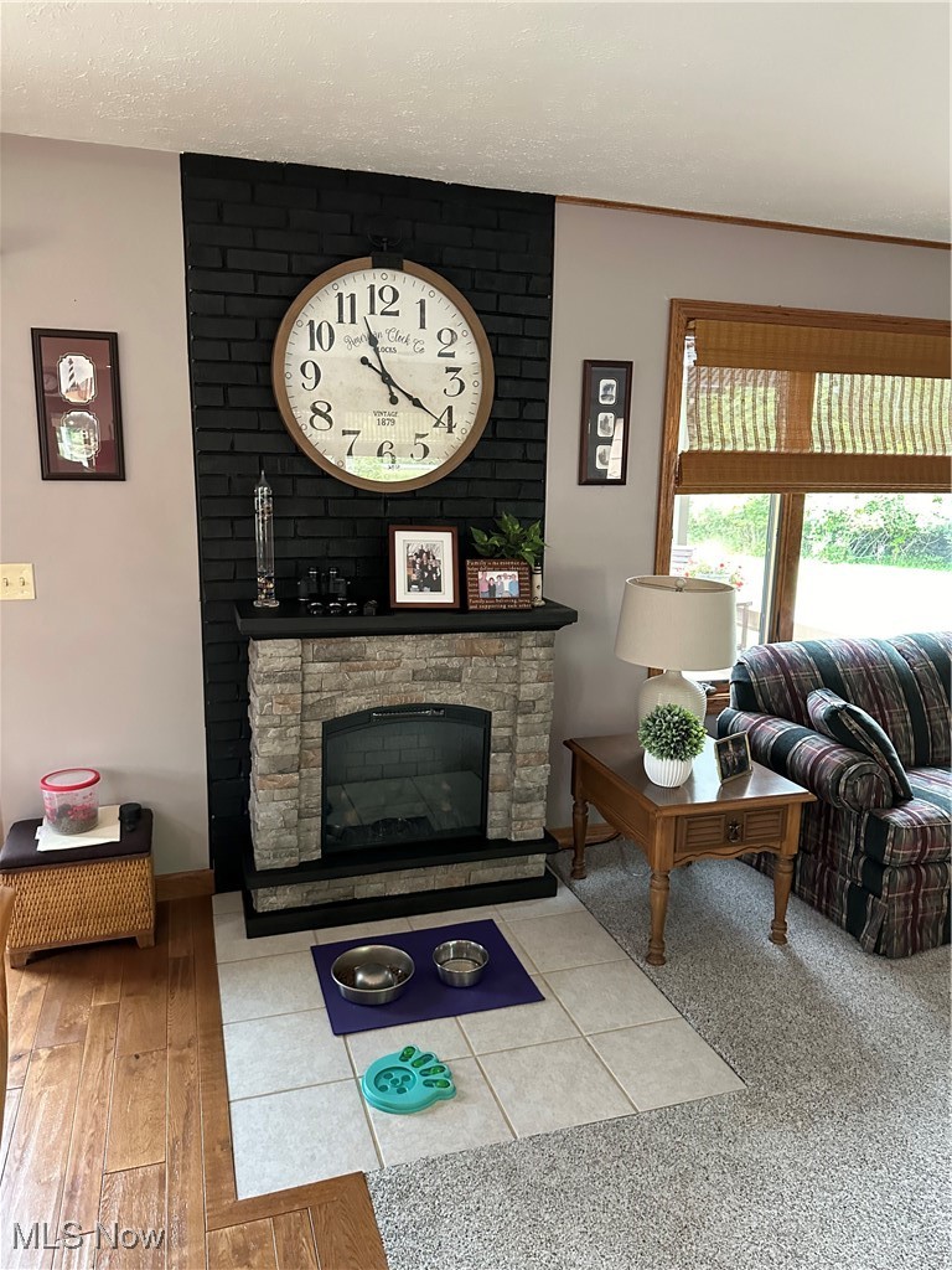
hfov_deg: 56.8
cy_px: 635
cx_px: 476
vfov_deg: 71.6
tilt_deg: -7.6
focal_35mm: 24
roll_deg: +0.2
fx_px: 880
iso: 800
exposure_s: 1/60
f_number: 1.78
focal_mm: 6.86
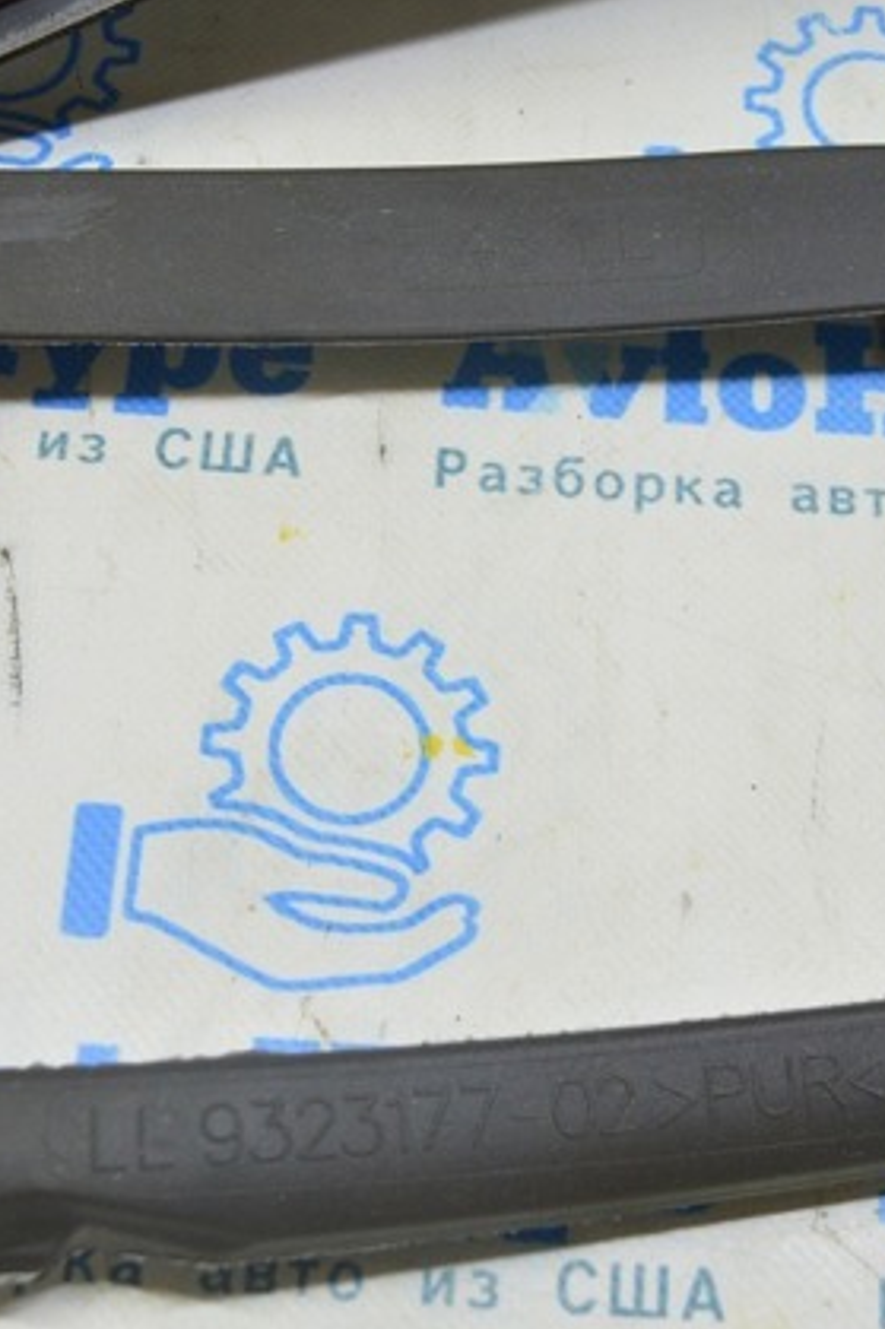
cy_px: 661
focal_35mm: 62
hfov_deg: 22.0
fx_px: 2279
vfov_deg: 32.5
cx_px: 473
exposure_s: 1/20
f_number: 5.6
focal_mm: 27
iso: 400
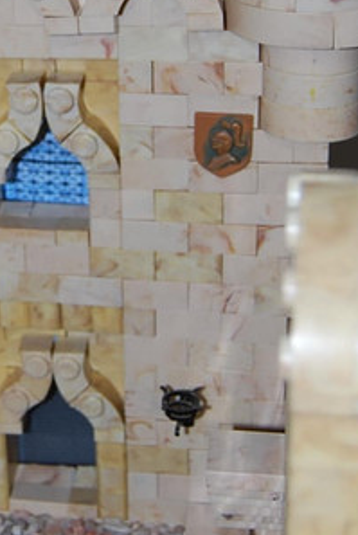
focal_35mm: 97
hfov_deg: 13.9
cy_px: 131
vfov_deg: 20.8
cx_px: -25
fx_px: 1442
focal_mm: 24
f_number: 4
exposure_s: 1/60
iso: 200
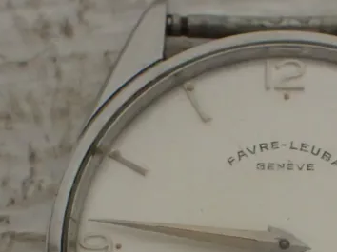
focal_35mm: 226
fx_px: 2199
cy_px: 270
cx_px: 278
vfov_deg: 6.5
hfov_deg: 8.7
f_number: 4.9
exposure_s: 1/100
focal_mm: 18
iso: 1250
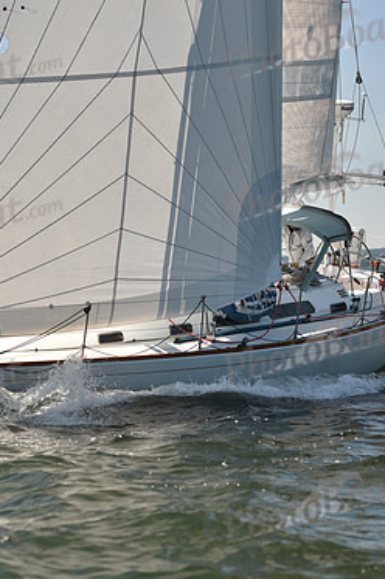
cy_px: 286
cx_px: 144
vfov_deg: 18.8
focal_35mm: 109
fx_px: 1752
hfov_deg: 12.5
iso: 250
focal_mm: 70
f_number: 3.5
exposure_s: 1/1250
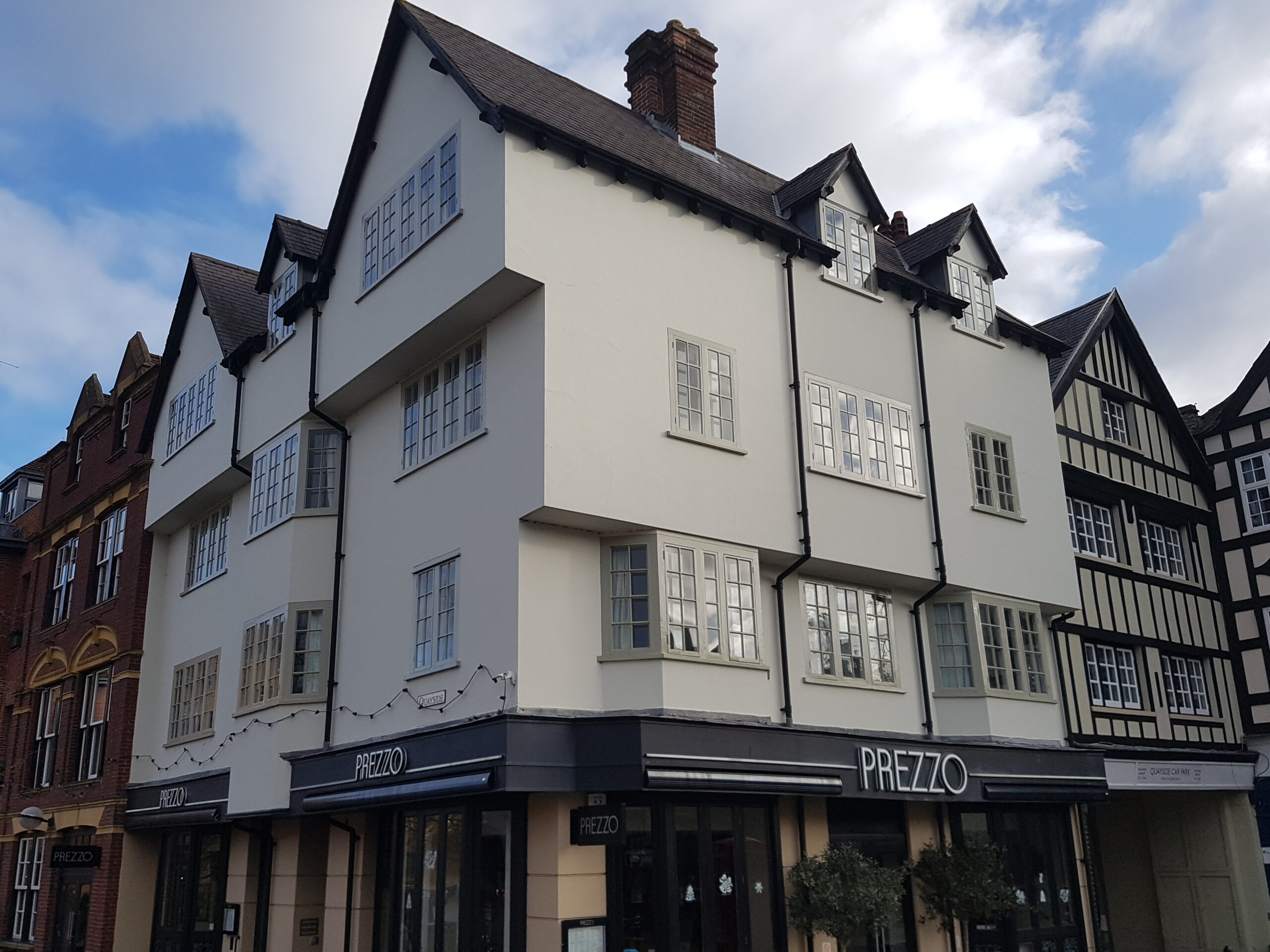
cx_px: 635
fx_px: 954
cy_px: 476
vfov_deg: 53.1
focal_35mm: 26
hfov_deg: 67.3
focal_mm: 4.2
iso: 50
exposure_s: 1/1524
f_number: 1.7
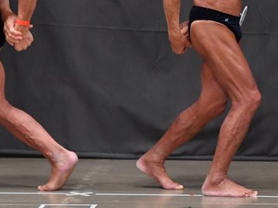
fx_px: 4385
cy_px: 30
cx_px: 268
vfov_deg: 2.7
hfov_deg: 3.6
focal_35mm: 546
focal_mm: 170
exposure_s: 1/400
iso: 5000
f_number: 5.6
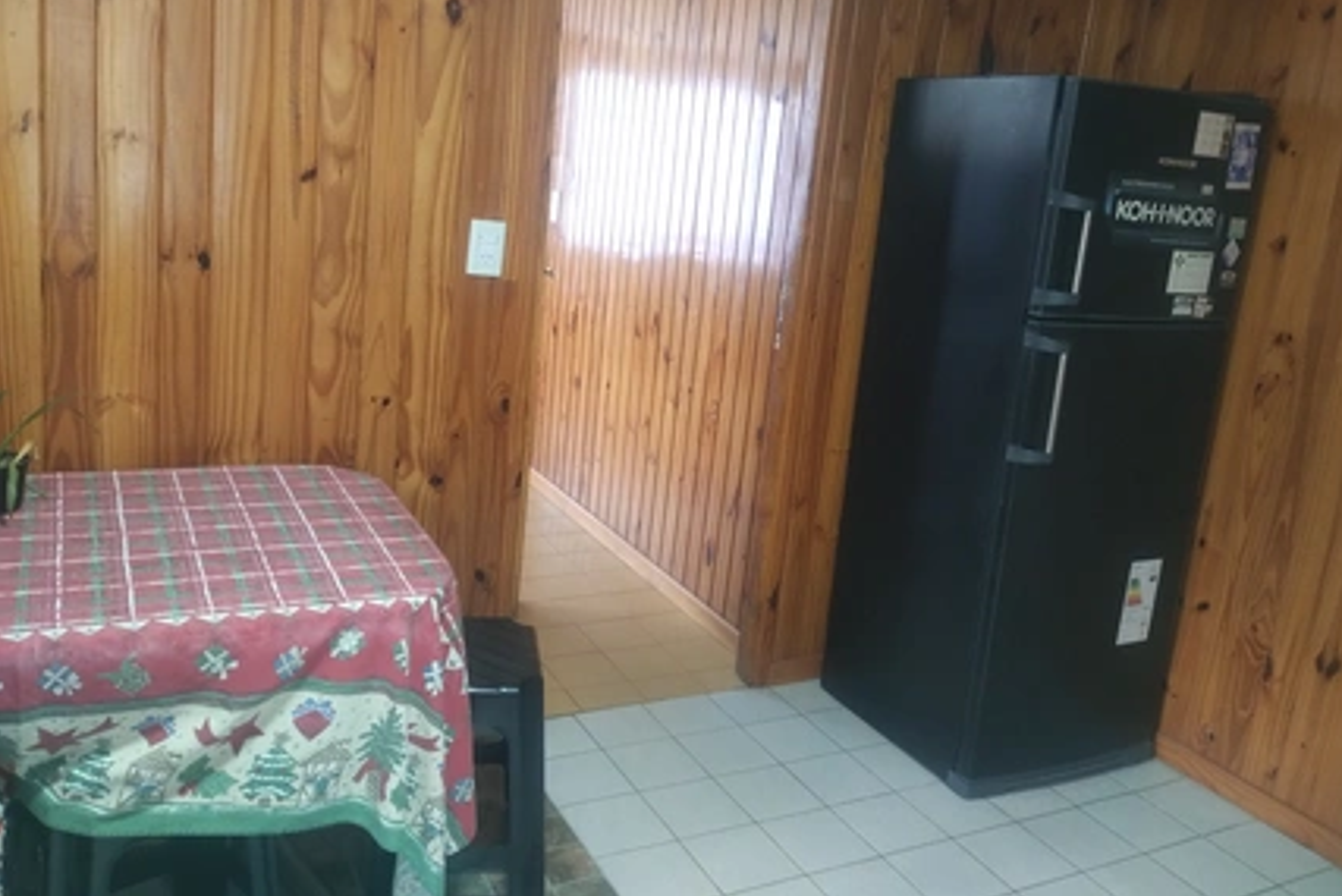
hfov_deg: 61.9
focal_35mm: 30
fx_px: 1119
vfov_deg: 43.5
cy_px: 387
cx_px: 688
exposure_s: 1/25
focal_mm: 4.27
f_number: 1.8
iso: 1203
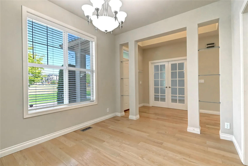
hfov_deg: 100.4
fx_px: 103
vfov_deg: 77.3
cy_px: 83
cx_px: 124
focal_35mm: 15
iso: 3200
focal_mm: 10
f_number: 11
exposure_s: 1/8
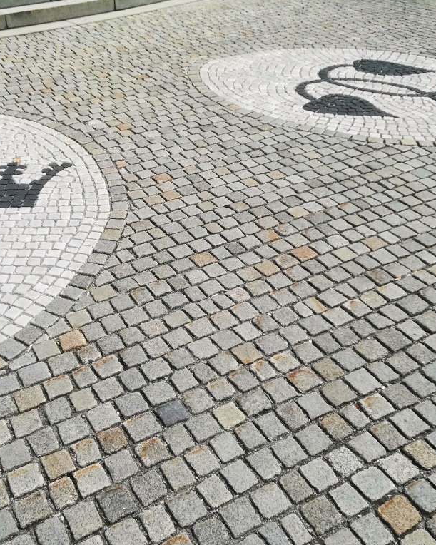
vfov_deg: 52.8
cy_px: 272
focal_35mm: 34
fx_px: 549
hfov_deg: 43.0
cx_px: 161
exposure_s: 1/680
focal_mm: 3.83
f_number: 2.2
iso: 50
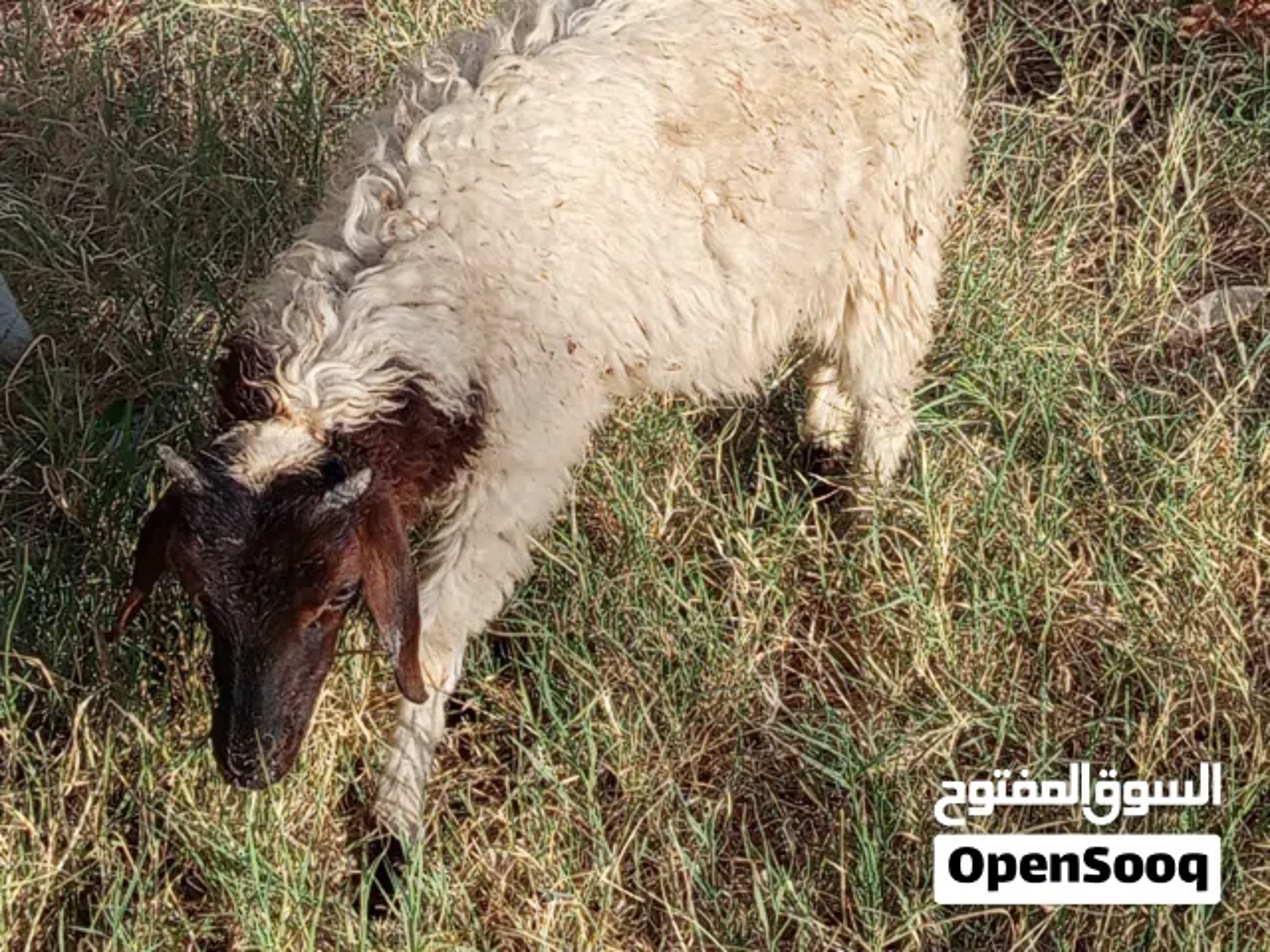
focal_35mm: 55
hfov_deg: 34.9
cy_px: 476
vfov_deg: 26.6
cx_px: 635
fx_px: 2018
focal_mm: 5.24
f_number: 1.7
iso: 51
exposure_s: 1/455
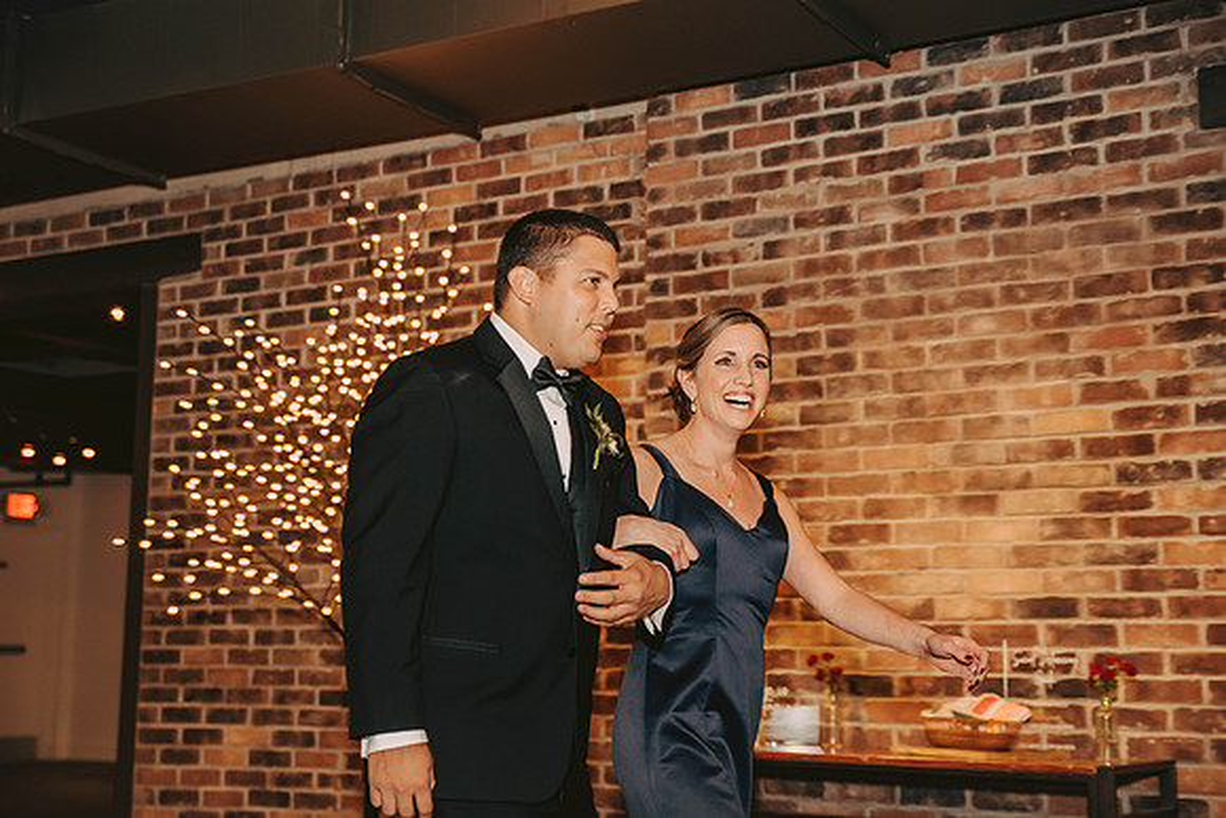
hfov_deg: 38.2
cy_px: 409
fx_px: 1771
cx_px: 613
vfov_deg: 26.0
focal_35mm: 52
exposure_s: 1/100
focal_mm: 52
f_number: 3.2
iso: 1250
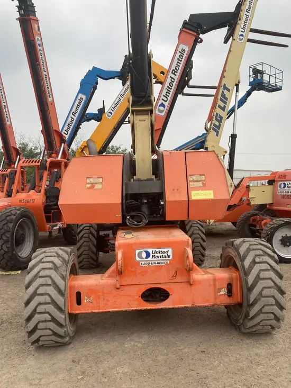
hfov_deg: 49.8
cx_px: 146
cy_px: 194
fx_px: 314
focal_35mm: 28
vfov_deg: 63.4
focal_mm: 3.99
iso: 20
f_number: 1.8
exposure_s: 1/187
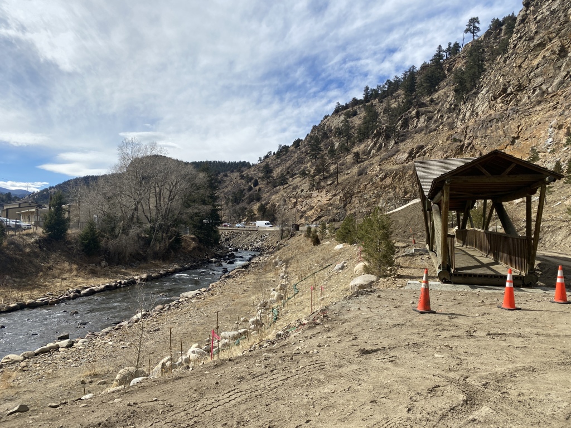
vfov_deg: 53.1
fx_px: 429
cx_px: 286
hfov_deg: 67.3
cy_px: 214
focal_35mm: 26
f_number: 1.8
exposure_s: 1/3846
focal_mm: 4.25
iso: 32
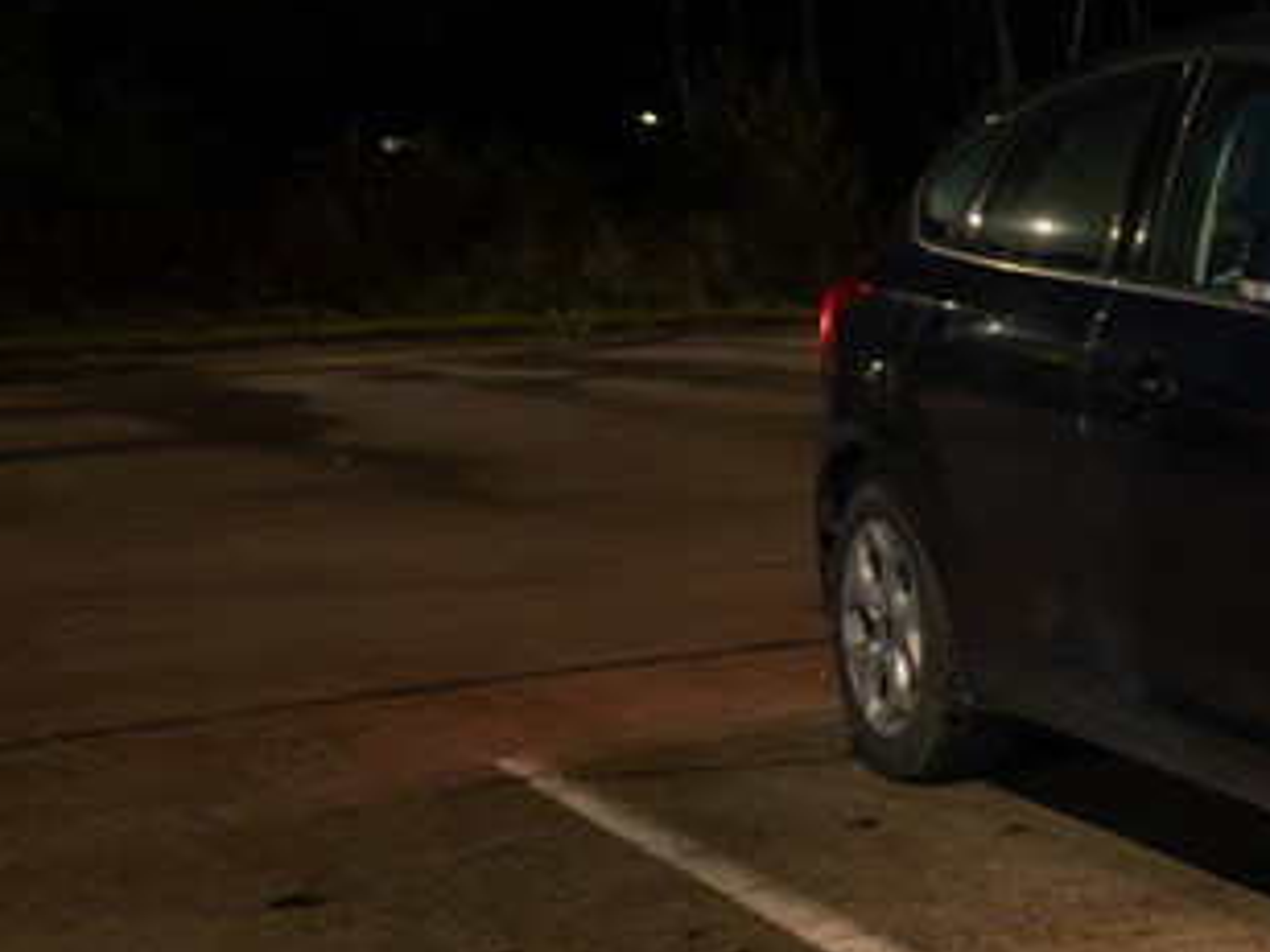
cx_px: 1748
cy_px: 422
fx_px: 2605
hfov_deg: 23.5
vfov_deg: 20.7
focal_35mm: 71
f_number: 3.5
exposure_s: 1/30
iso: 4000
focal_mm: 16
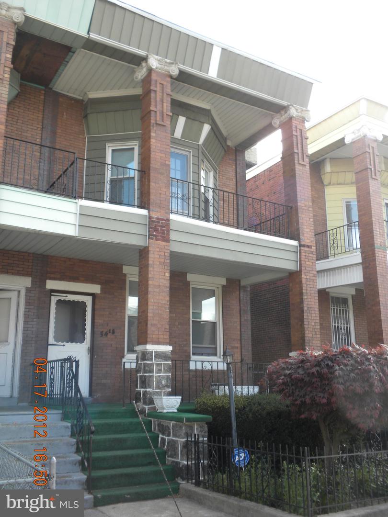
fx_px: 553
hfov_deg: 38.7
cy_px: 258
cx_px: 194
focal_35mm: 37
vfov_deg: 50.1
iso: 64
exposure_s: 1/112
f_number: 3.5
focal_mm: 6.6
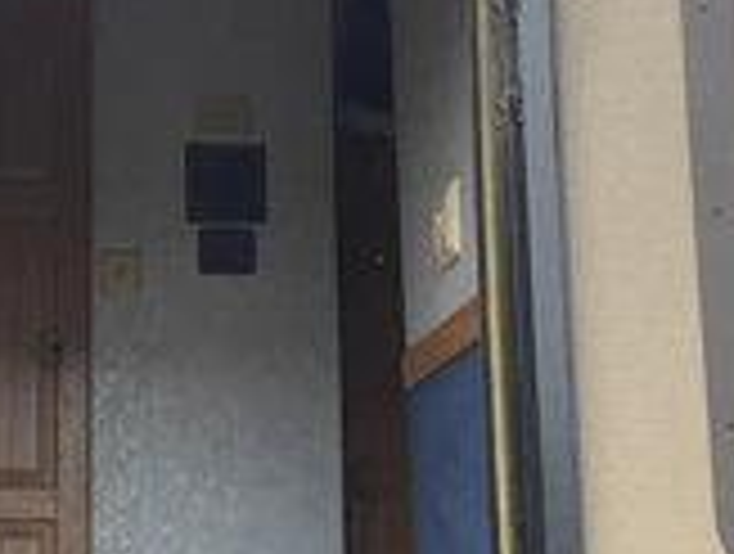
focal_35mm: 71
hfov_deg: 26.7
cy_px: 410
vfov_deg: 20.6
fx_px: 1509
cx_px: 131
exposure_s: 1/593
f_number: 1.8
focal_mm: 3
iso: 25
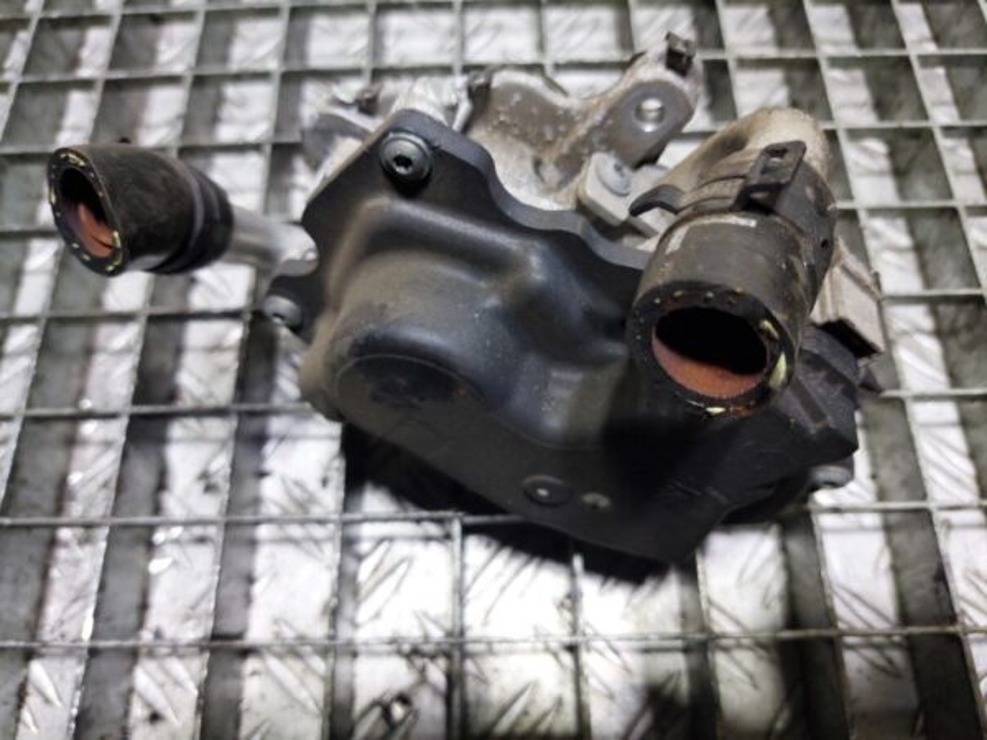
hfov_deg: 69.4
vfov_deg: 54.9
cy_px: 370
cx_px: 494
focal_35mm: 25
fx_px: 713
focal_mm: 5.23
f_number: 1.8
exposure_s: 1/50
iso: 200
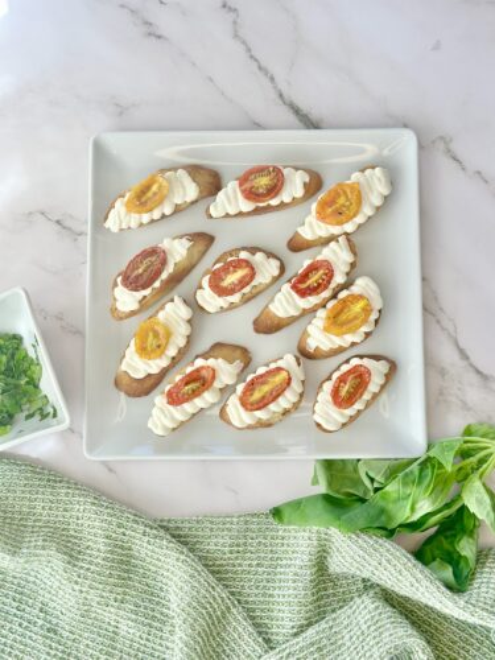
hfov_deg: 30.3
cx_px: 248
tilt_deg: -80.5
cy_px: 330
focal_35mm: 48
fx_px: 915
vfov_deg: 39.7
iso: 80
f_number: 1.78
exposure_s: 1/745
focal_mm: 6.86
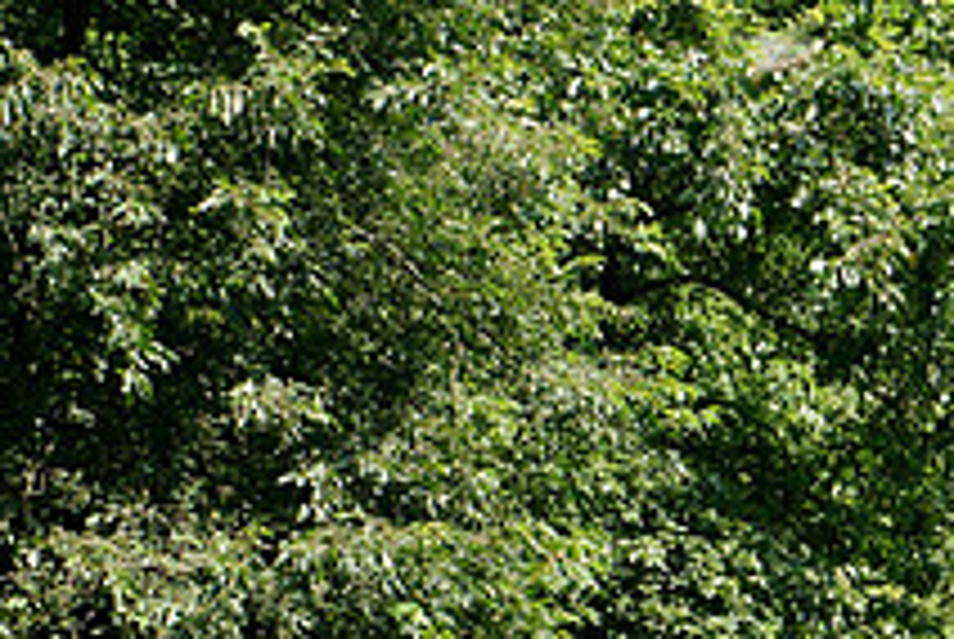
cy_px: 551
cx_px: 1242
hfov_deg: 9.8
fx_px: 5440
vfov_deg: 6.7
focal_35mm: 205
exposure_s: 1/160
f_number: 8
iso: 200
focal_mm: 50
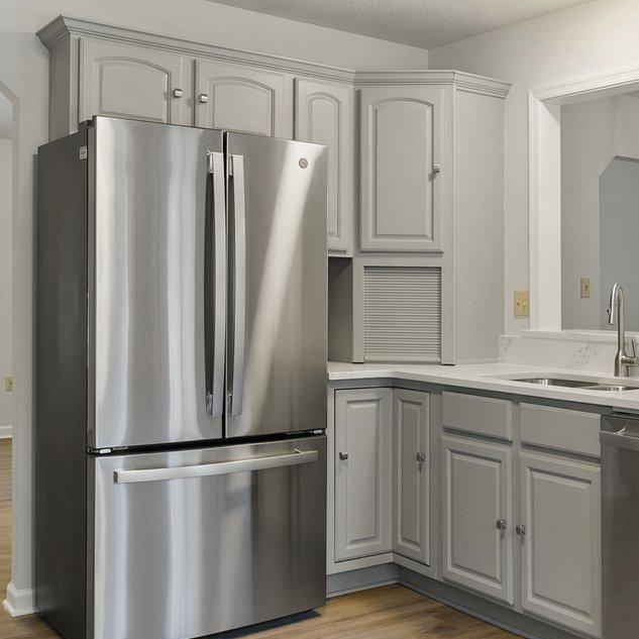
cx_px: 533
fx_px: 919
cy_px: 310
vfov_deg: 38.3
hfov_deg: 36.7
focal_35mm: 44
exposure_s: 1
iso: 640
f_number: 8
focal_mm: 16
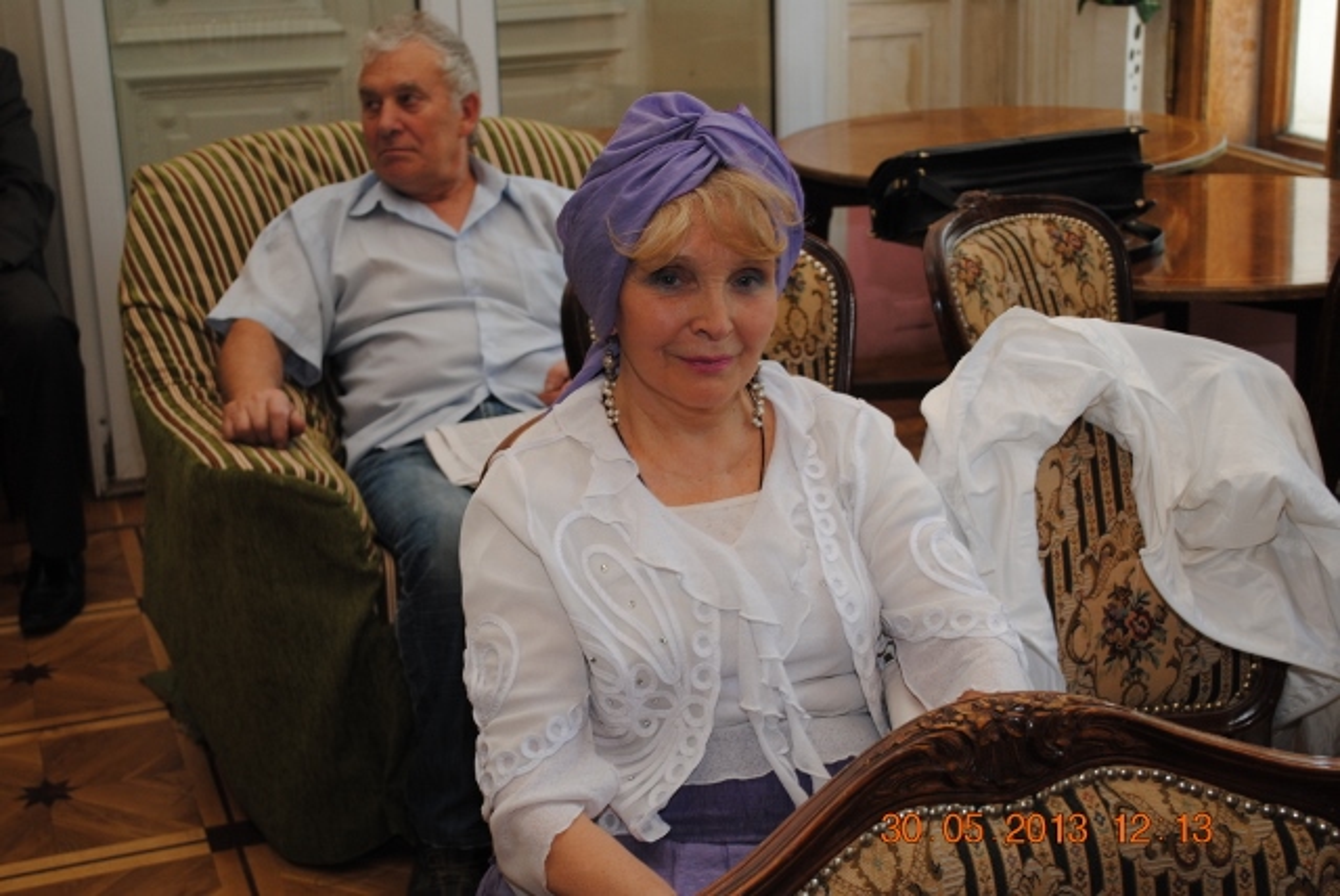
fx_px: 2012
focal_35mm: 54
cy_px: 448
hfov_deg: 36.8
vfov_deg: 25.1
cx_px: 670
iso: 200
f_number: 5
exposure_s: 1/60
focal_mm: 36
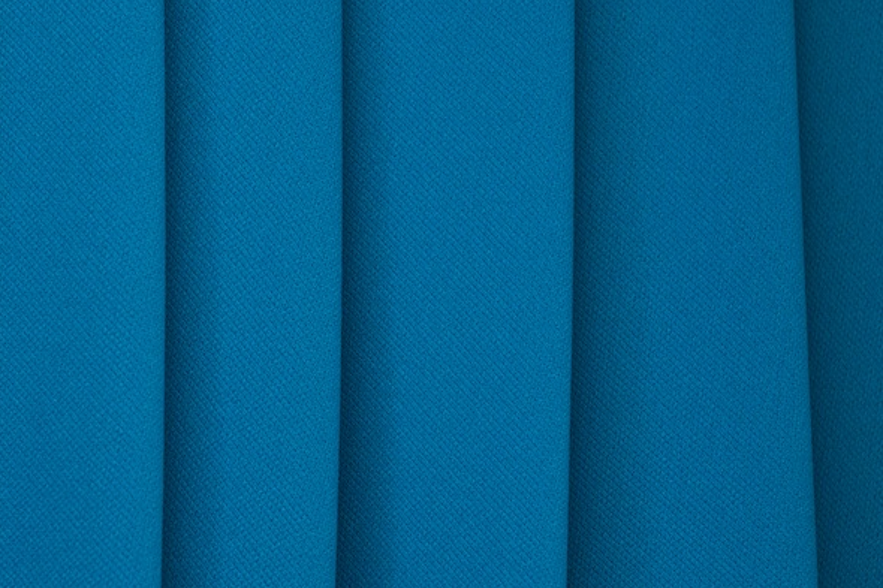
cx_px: 440
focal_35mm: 206
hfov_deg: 10.0
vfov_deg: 6.7
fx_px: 5039
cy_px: 294
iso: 800
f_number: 11
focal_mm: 135
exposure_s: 1/1000
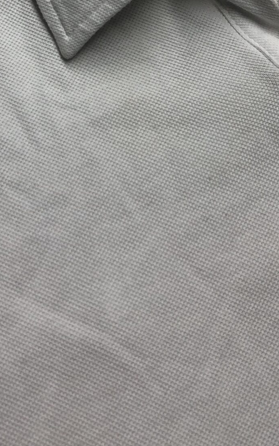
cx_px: 119
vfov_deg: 34.8
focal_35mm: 55
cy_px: 45
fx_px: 669
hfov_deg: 23.5
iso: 40
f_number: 1.8
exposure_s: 1/120
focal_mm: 3.99
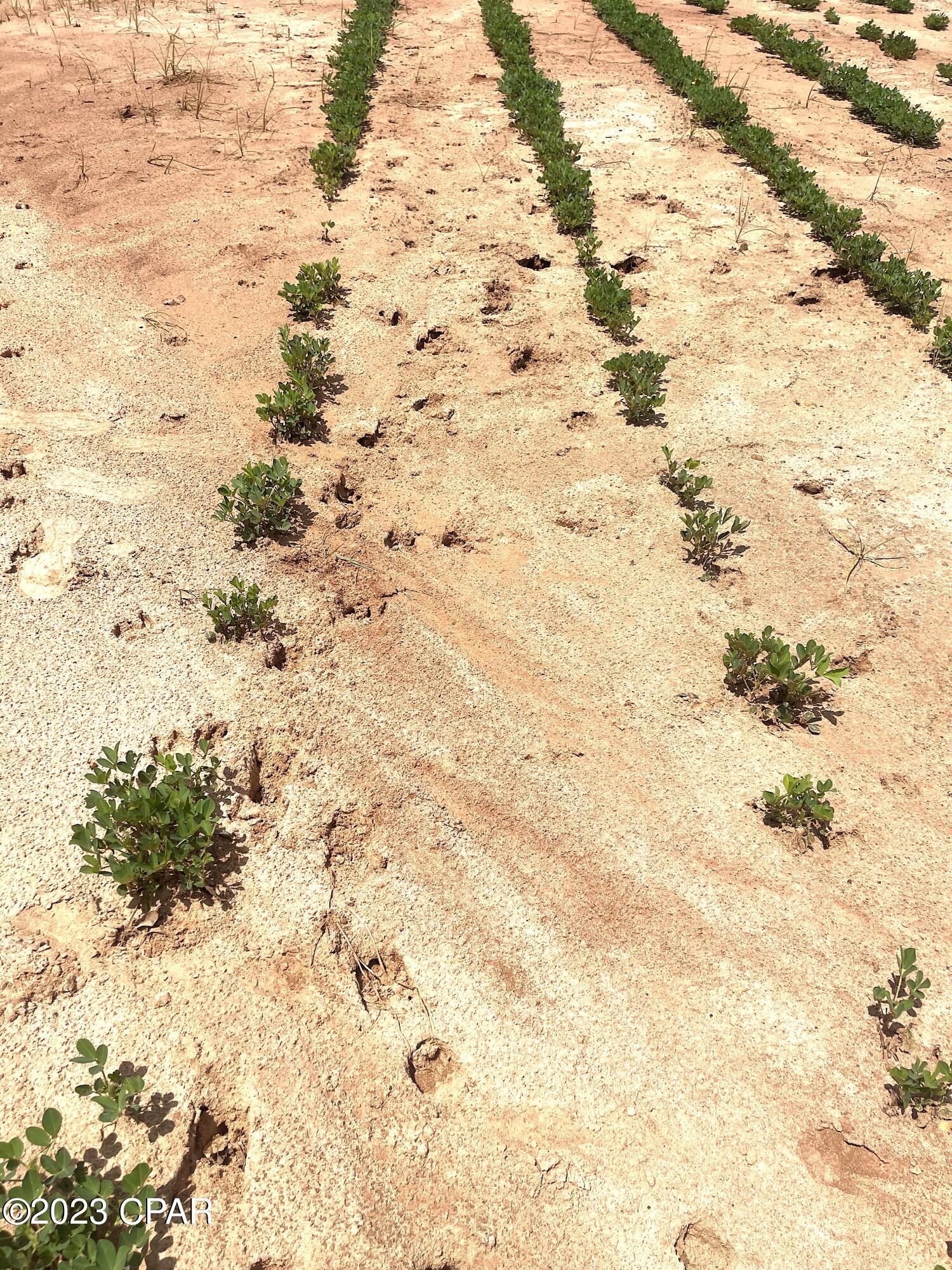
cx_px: 476
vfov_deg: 67.3
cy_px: 635
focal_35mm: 26
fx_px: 953
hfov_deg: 53.1
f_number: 1.6
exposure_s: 1/6579
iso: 32
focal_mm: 5.1
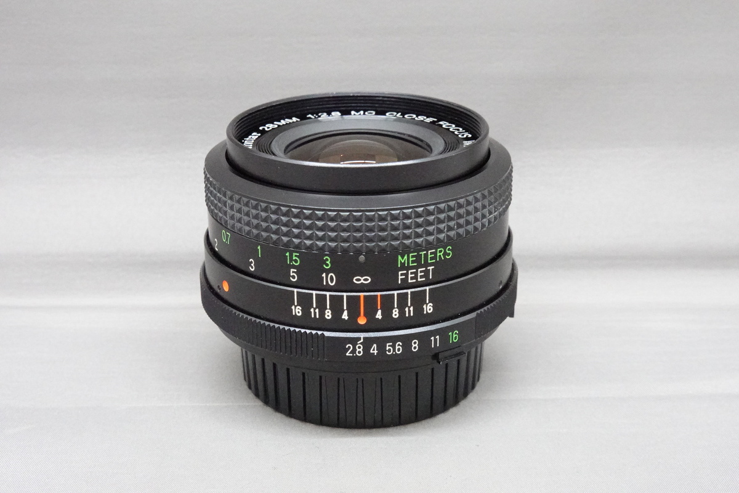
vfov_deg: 23.4
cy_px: 246
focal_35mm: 58
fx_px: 1191
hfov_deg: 34.5
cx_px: 370
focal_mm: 21.56
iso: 6400
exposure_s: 1/50
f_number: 8
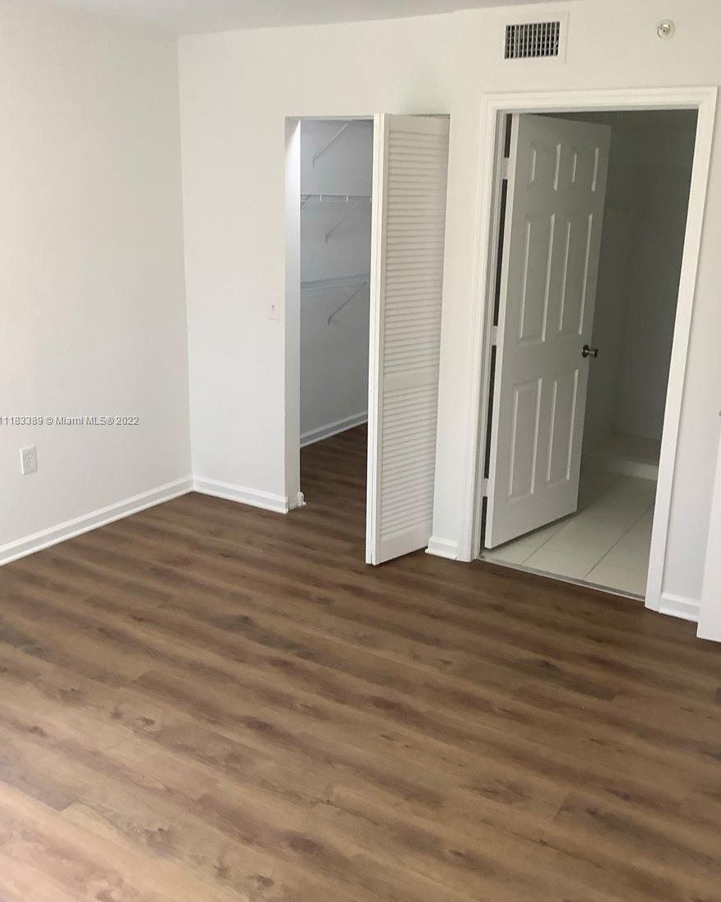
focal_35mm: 33
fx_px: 880
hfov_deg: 44.5
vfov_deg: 54.2
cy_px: 421
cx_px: 356
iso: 160
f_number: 2.4
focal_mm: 3.3
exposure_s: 1/60
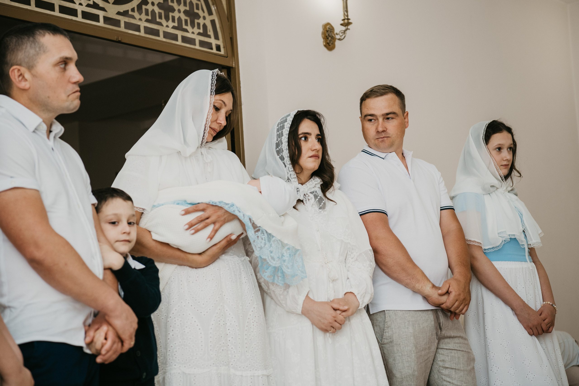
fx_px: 1126
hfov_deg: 28.8
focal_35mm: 70
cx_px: 290
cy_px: 193
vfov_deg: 19.5
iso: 200
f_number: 4
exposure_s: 1/160
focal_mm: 70
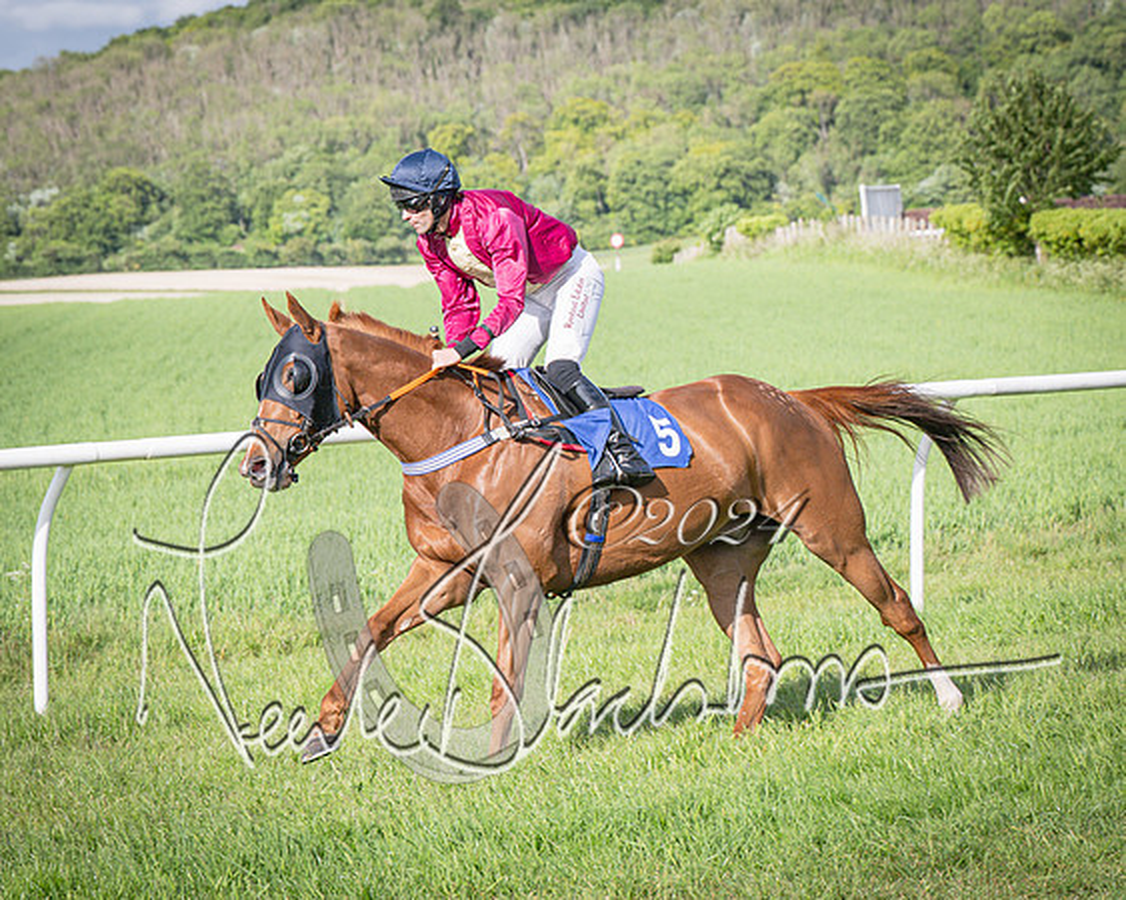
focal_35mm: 148
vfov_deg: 10.4
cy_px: 433
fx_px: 4939
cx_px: 402
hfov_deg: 13.0
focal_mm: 70
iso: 200
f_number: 4.5
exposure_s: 1/1600
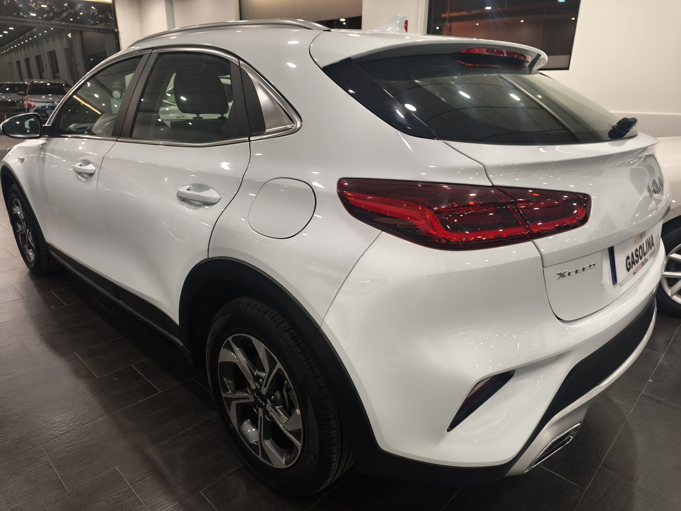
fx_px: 452
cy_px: 256
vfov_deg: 58.9
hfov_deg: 73.9
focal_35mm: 23
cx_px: 340
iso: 400
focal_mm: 6.45
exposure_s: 1/33.3
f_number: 1.62
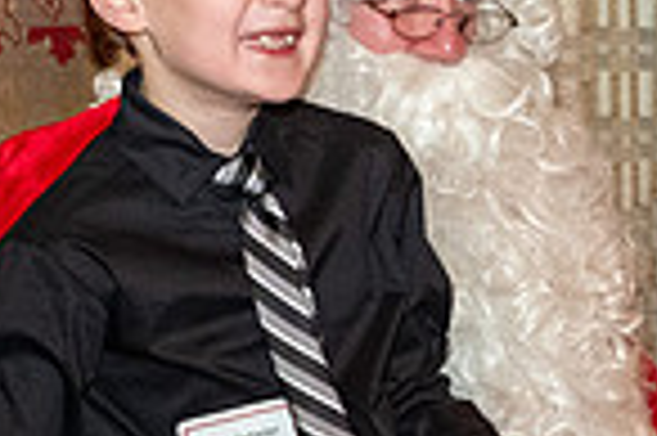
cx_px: 477
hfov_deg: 11.5
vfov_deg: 7.6
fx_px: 3263
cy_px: 384
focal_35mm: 179
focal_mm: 30.2
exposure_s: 1/125
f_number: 3.6
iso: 2500
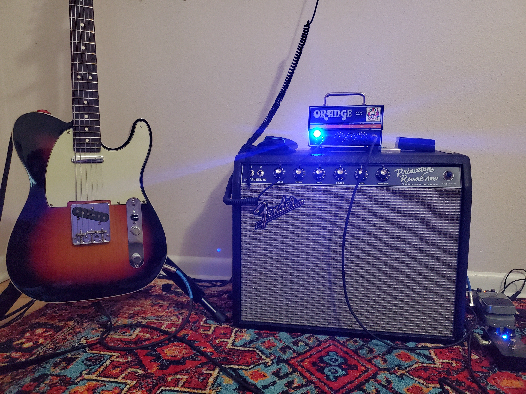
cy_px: 197
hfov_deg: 67.3
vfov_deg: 53.1
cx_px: 263
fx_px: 395
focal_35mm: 26
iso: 640
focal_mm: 4.3
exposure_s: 1/15
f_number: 1.5
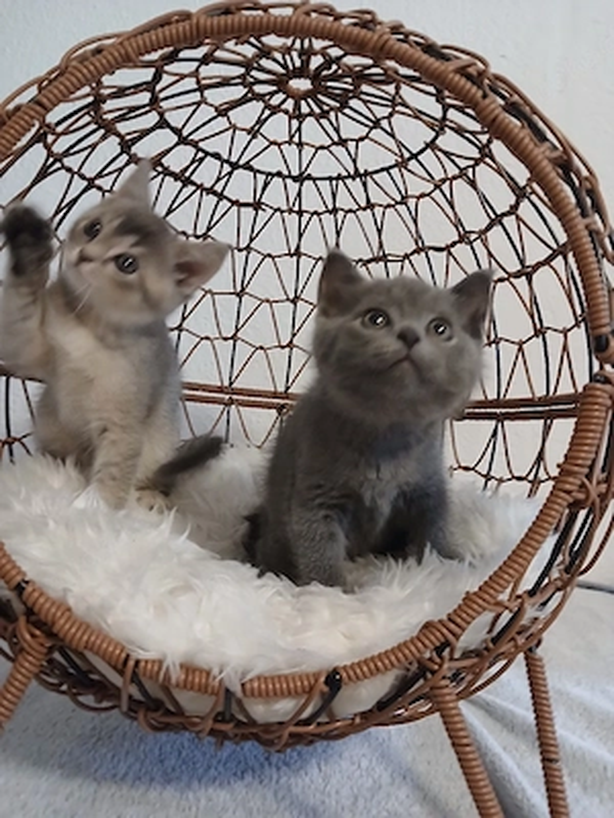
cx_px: 307
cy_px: 409
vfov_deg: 67.3
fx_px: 615
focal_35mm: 26
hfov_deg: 53.1
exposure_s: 1/20
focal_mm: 3.98
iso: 500
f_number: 1.8
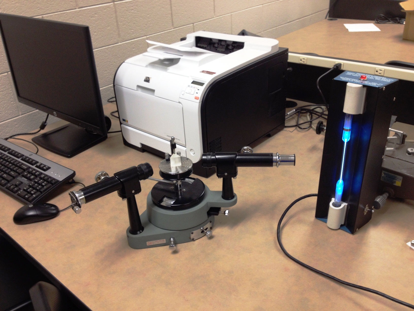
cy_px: 156
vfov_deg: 40.7
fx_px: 419
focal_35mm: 35
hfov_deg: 52.6
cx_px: 207
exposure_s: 1/20
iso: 64
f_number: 2.4
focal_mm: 4.28
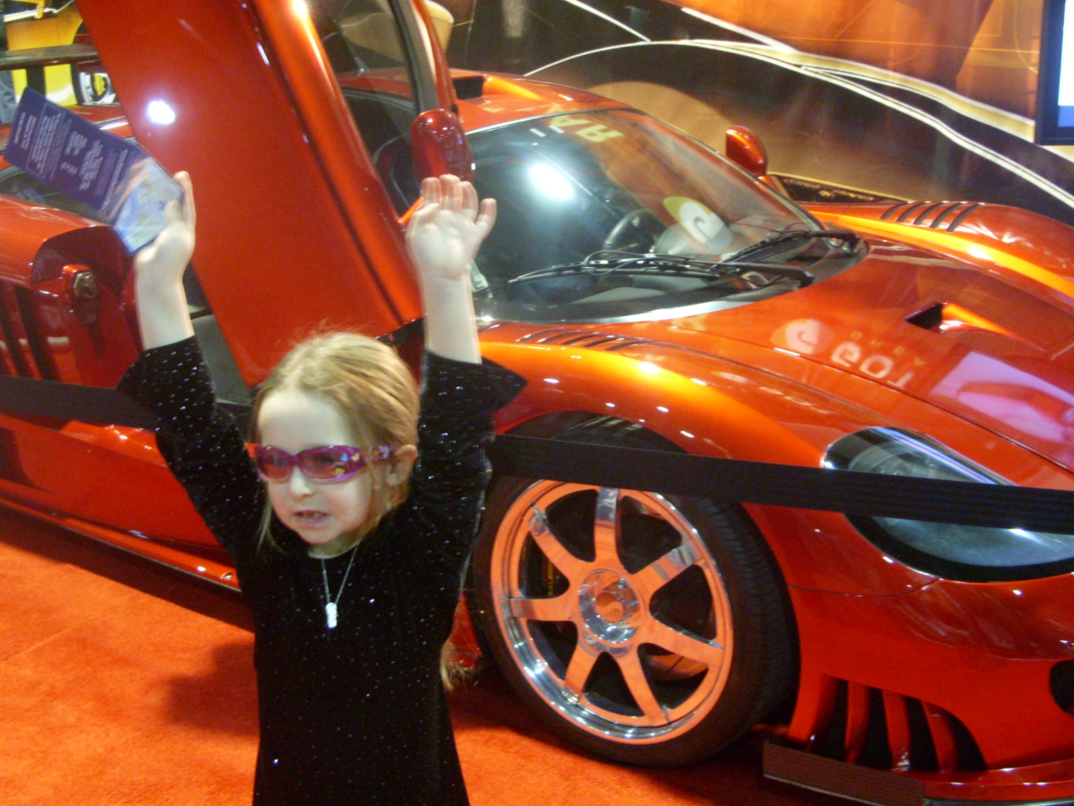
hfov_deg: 38.9
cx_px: 485
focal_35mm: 49
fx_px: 1520
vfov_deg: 29.7
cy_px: 382
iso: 300
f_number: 2.8
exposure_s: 1/6
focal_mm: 6.3
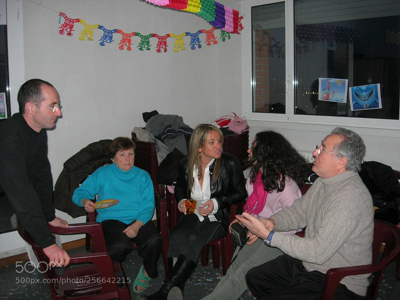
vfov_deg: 37.7
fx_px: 439
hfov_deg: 49.0
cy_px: 150
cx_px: 200
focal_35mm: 38
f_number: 2.8
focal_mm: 7.8
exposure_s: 1/60.1
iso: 78
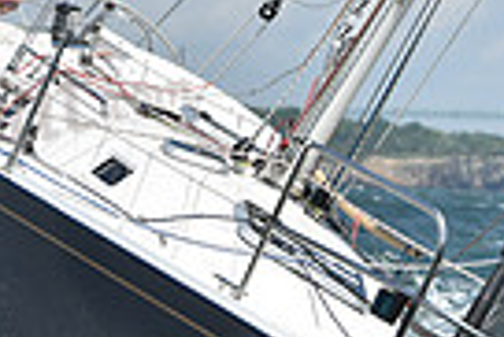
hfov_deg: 4.0
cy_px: 283
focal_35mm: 521
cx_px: 385
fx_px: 7302
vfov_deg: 2.6
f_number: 7.1
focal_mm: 122
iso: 250
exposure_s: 1/1250
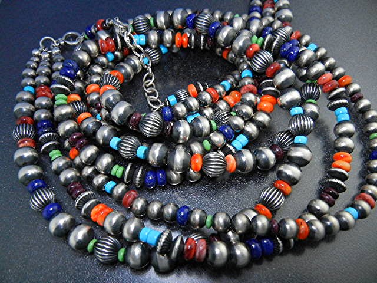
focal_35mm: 30
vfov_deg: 46.8
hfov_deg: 60.0
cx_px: 188
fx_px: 327
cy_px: 142
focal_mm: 5.4
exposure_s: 1/30
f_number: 7
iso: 686
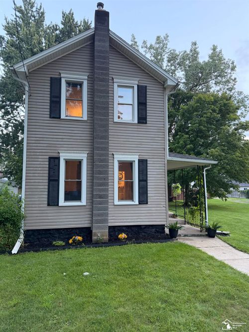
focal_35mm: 24
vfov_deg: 71.6
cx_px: 124
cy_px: 166
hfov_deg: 56.8
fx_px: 230
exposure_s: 1/68
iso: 200
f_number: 1.78
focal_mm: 6.76
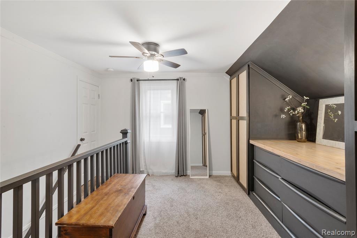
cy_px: 119
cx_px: 178
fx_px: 169
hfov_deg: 93.3
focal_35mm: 17
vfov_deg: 70.5
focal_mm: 17
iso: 400
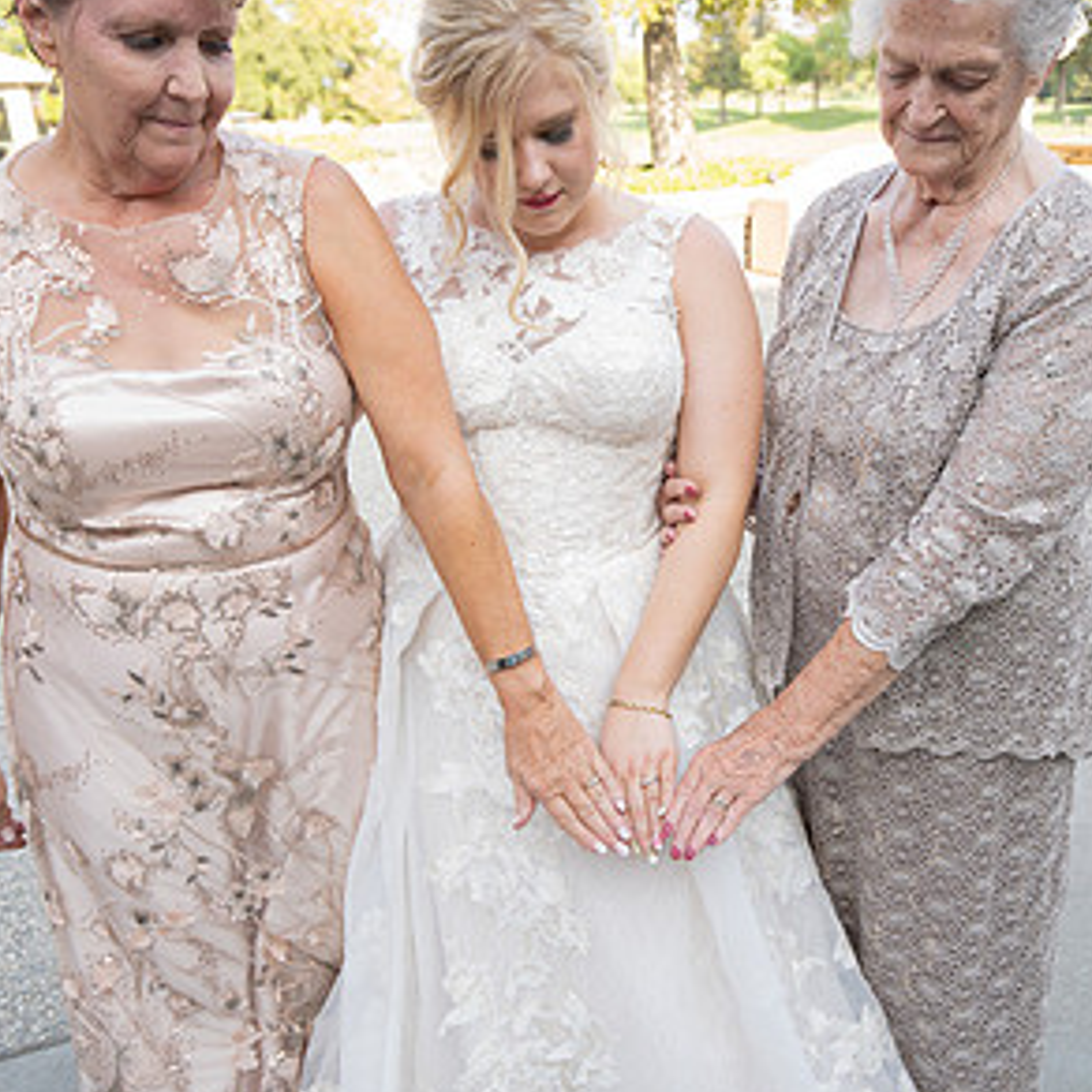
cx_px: 553
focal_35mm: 34
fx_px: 1213
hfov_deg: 48.4
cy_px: 580
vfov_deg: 48.4
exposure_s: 1/80
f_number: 4.5
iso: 200
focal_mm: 26
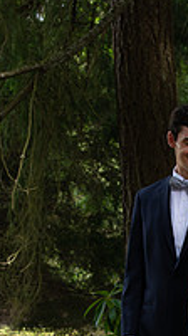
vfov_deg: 12.0
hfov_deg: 6.8
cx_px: 218
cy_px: 344
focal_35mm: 177
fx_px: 1574
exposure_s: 1/200
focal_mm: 75
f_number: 10
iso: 800
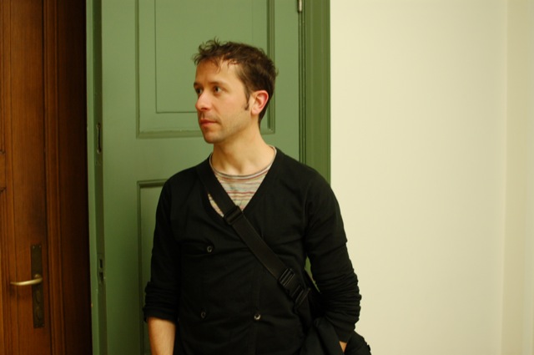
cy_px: 178
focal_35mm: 52
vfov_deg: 25.7
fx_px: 778
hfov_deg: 37.9
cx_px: 267
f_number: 2.8
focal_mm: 35
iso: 800
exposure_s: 1/30
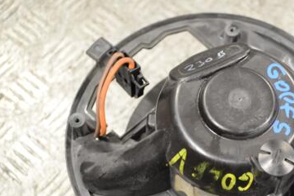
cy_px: 134
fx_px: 572
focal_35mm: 70
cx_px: 214
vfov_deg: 19.4
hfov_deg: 28.5
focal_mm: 28
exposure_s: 1/30
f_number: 4.5
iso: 220
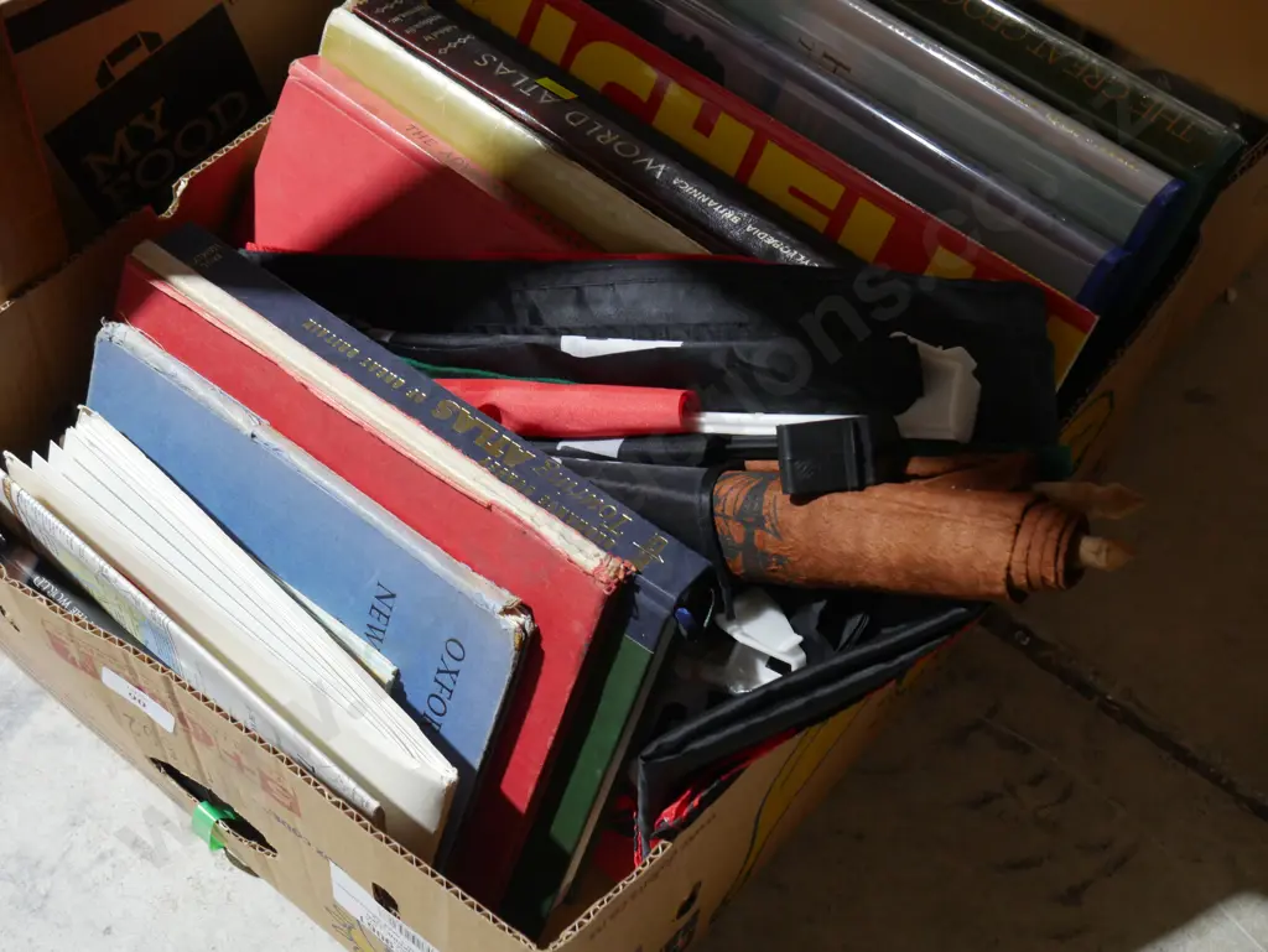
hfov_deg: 38.2
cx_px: 634
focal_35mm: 50
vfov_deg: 29.1
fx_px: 1832
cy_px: 476
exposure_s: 1/60
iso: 1600
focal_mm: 25
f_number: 5.3
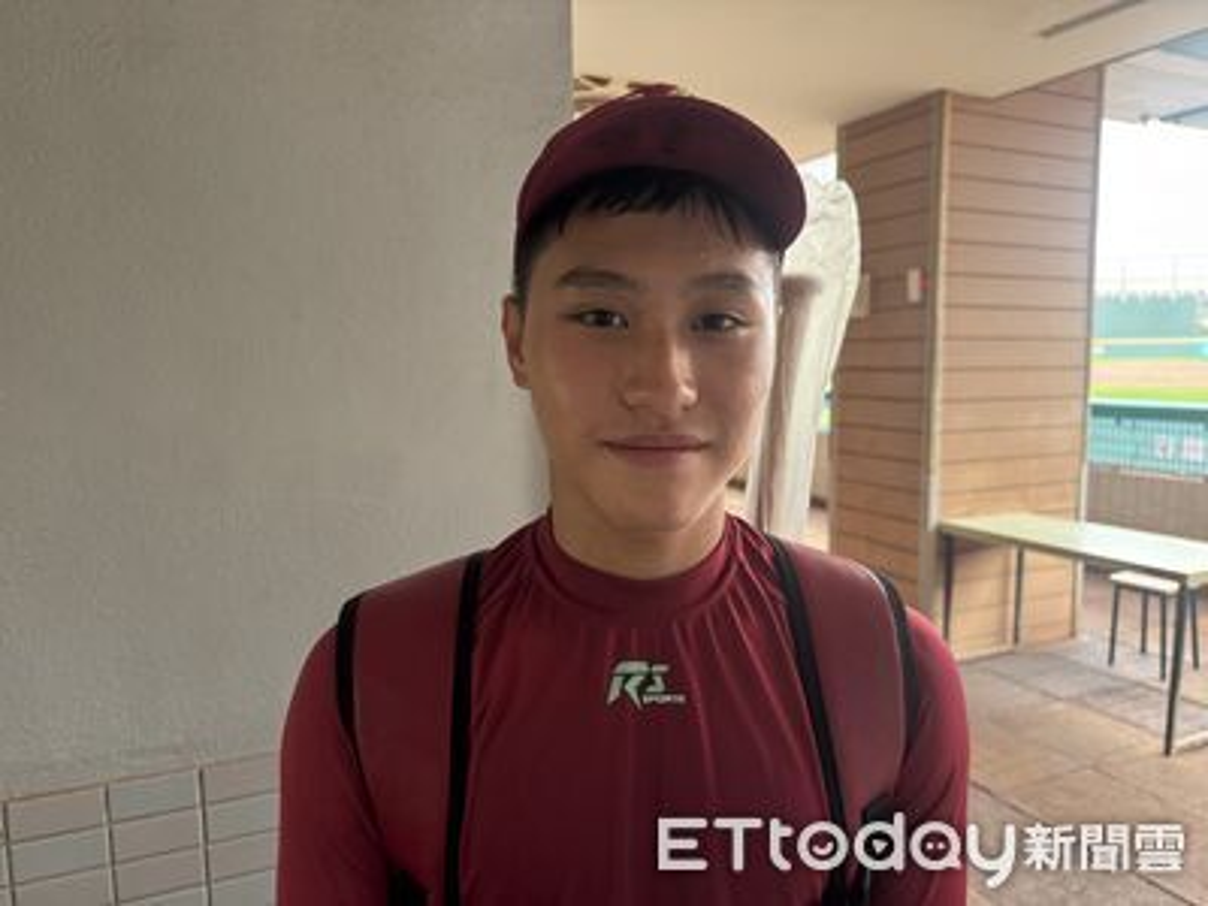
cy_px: 453
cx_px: 604
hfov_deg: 71.6
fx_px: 838
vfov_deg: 56.8
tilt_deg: -6.6
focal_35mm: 24
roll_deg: +0.0
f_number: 1.78
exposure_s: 1/60
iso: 500
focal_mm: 6.76
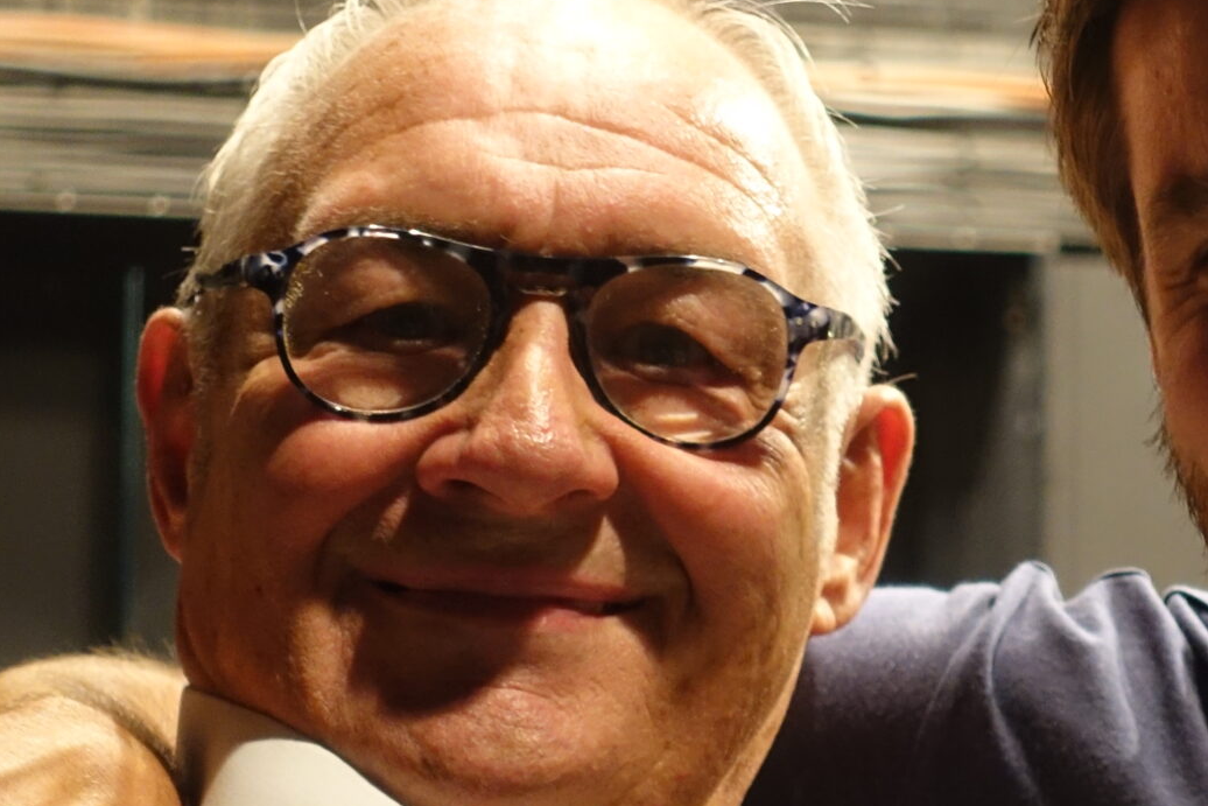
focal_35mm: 173
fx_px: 5806
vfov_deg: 7.9
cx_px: 1023
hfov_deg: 11.8
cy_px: 483
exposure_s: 1/25
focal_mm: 25.7
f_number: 2.8
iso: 800
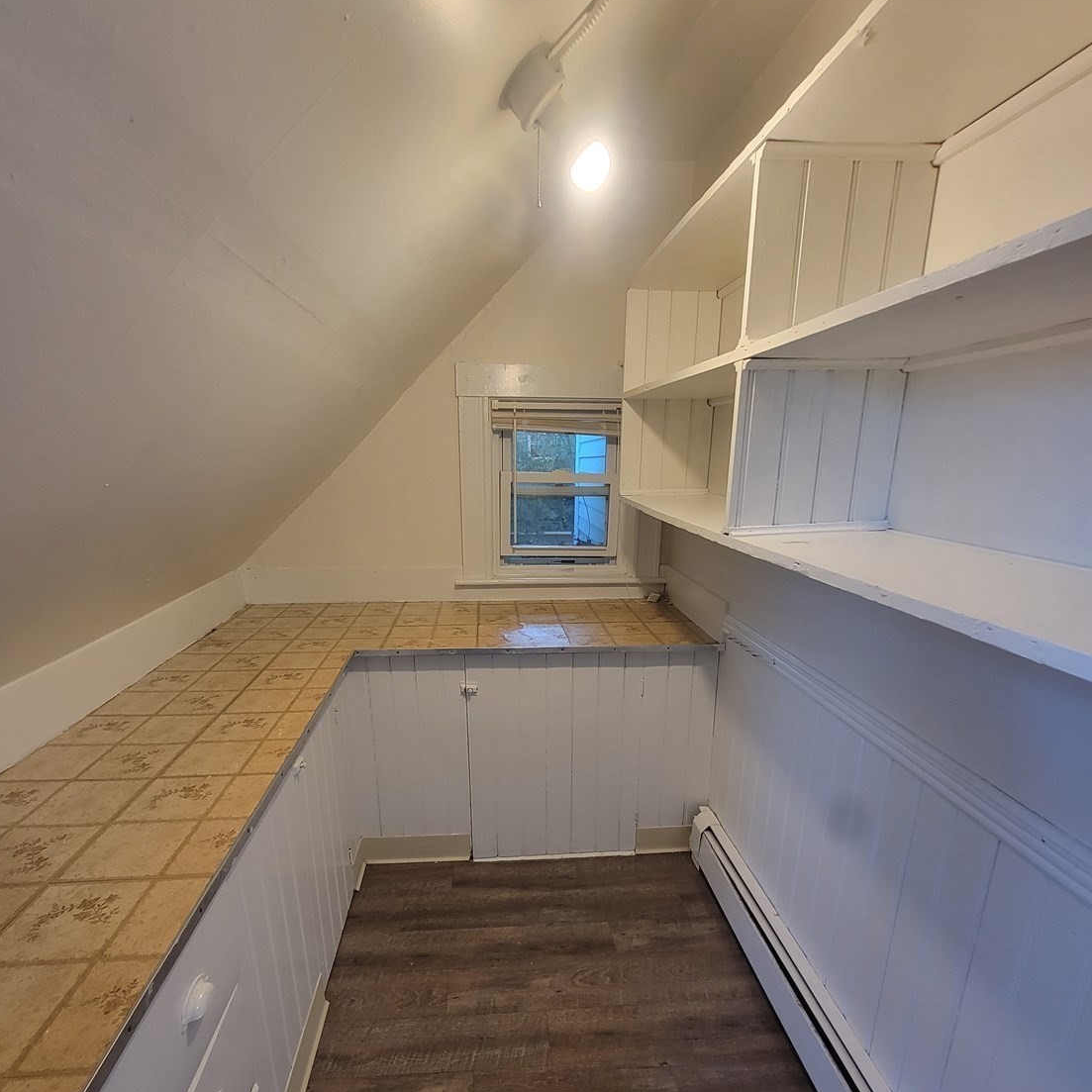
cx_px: 530
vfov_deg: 86.8
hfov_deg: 87.4
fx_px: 571
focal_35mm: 16
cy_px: 627
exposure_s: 1/60
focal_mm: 2.2
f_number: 2.2
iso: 160
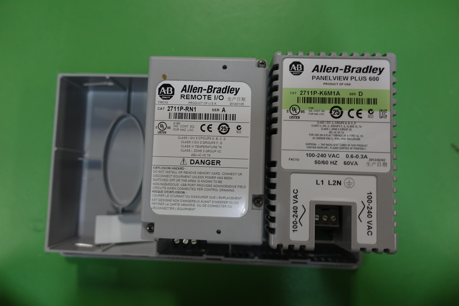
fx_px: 306
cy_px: 153
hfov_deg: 73.7
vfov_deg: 53.1
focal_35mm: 24
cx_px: 230
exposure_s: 1/30
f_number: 1.8
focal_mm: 8.8
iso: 400
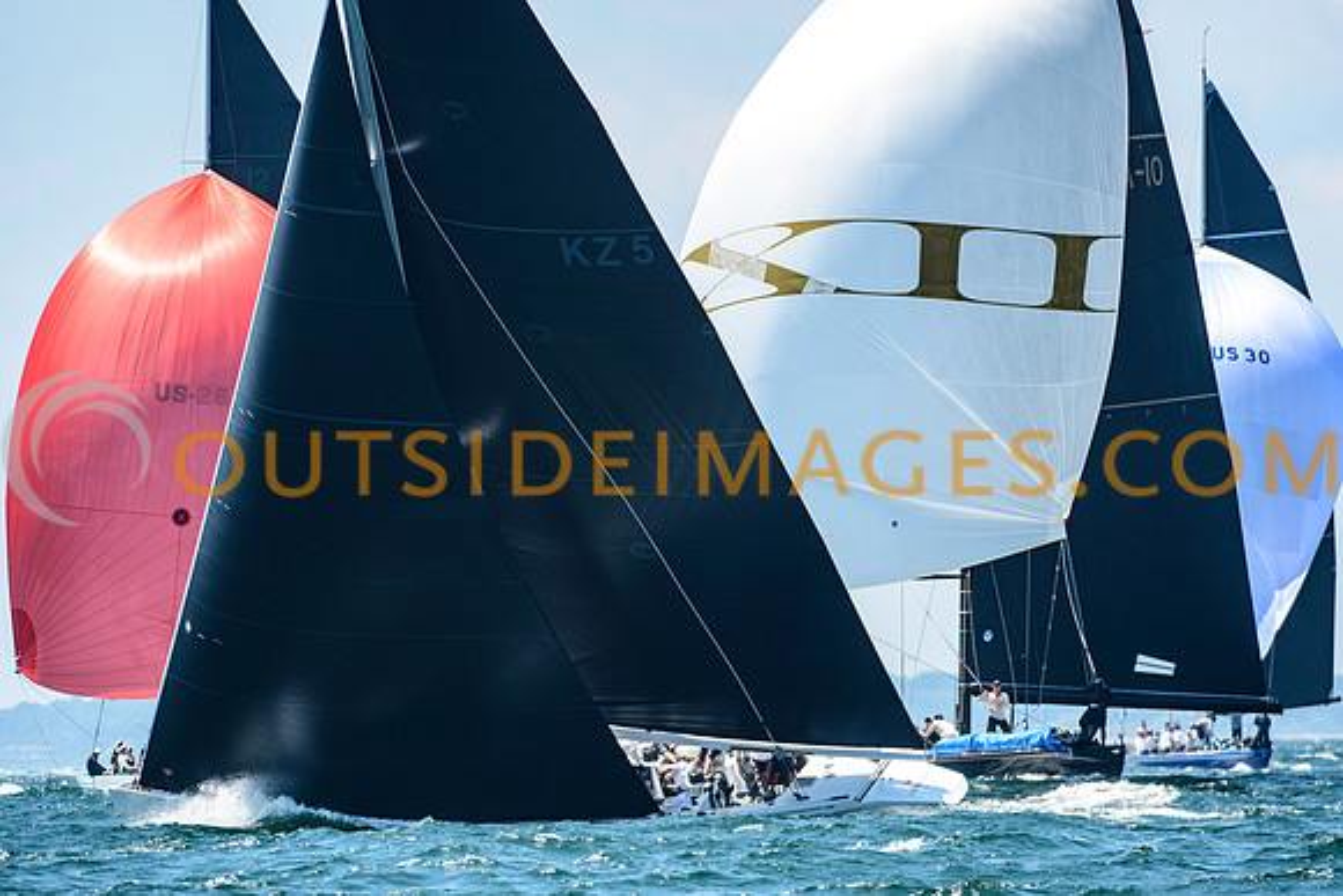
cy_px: 470
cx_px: 638
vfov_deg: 2.7
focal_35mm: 502
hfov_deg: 4.1
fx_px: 18743
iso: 400
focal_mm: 310
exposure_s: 1/1600
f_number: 5
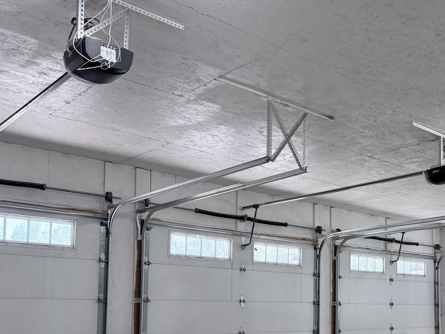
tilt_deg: +3.8
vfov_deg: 33.3
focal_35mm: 42
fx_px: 540
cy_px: 272
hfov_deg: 43.9
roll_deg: +0.1
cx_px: 310
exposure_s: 1/183
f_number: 1.78
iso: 160
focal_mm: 6.76
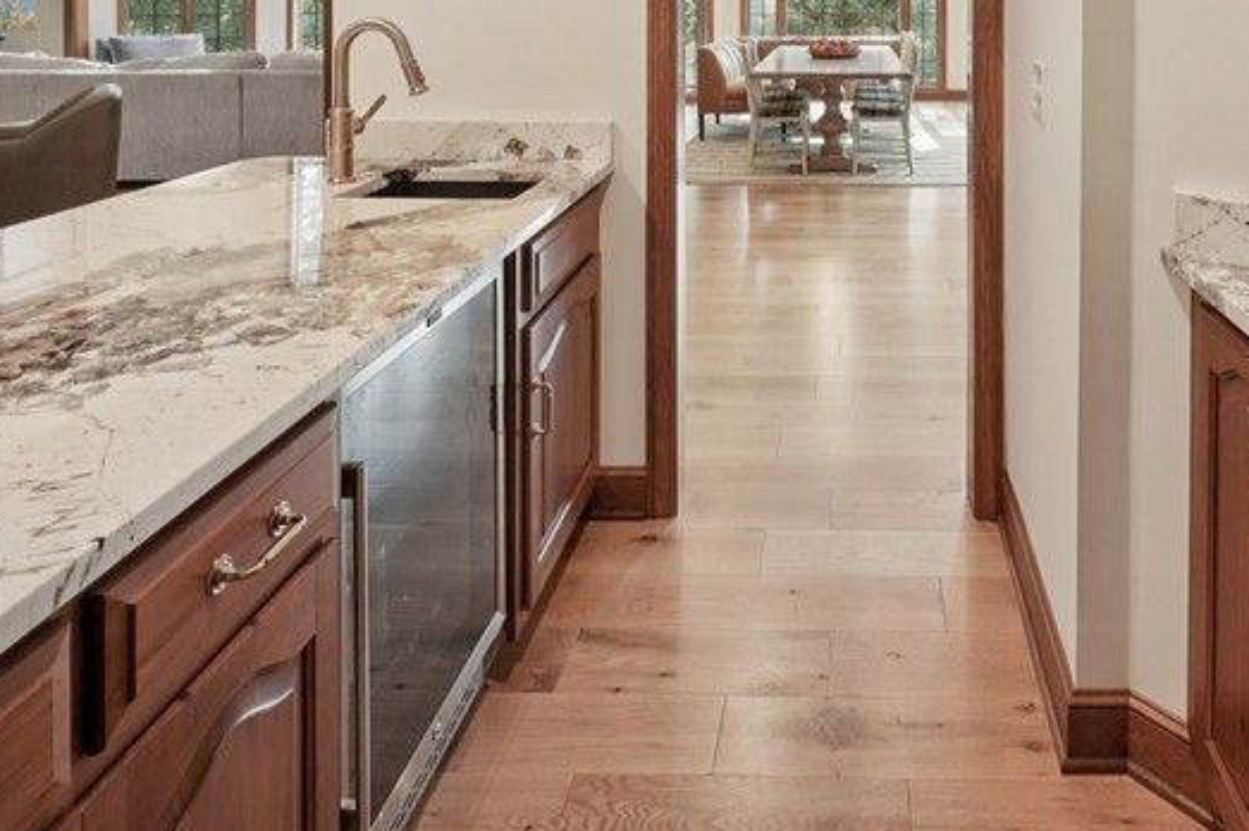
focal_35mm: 27
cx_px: 843
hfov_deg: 65.4
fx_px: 936
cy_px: 1
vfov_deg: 41.6
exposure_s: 1/25
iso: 400
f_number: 8
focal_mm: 13
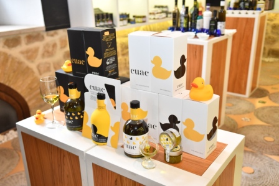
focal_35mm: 36
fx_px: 279
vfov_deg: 36.9
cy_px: 93
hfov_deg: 53.1
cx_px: 140
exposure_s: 1/50
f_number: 2.8
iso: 800
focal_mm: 24
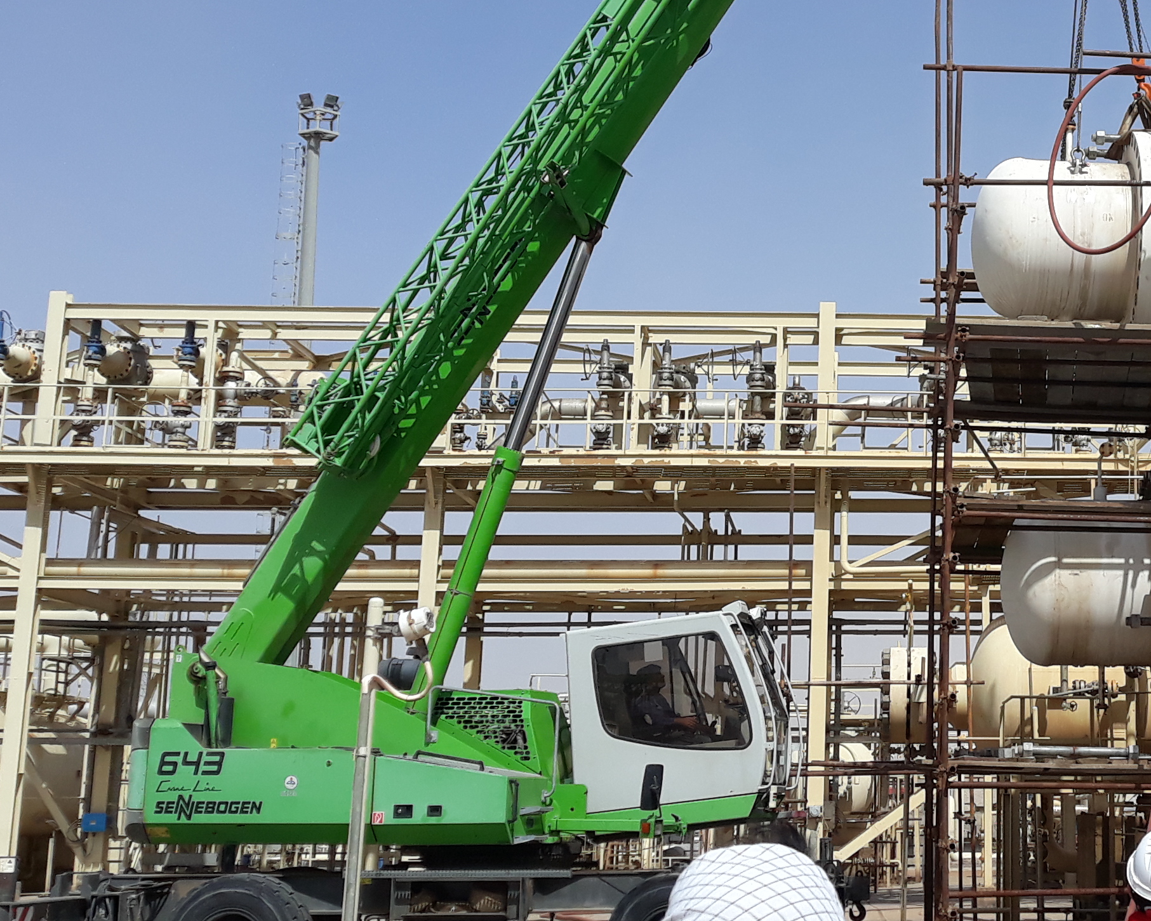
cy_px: 268
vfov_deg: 25.2
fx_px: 2044
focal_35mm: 60
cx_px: 1001
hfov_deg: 30.3
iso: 40
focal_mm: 3.6
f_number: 1.9
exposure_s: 1/2545
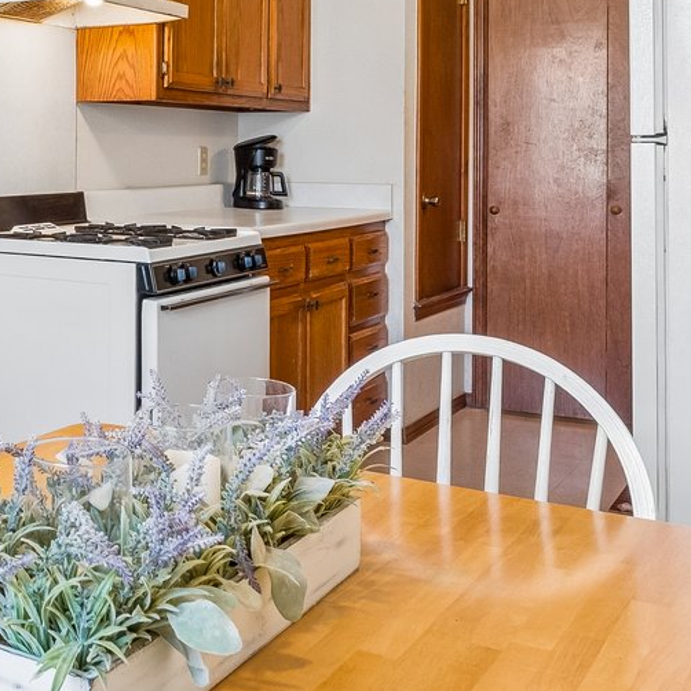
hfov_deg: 28.6
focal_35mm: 52
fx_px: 1174
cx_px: -129
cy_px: 149
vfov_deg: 32.0
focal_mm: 10
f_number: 8
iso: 200
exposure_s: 1/20
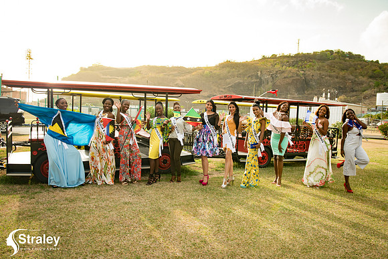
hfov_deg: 63.6
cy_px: 130
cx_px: 194
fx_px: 313
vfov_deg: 45.0
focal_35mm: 29
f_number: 6.3
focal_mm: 29
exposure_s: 1/125
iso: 80
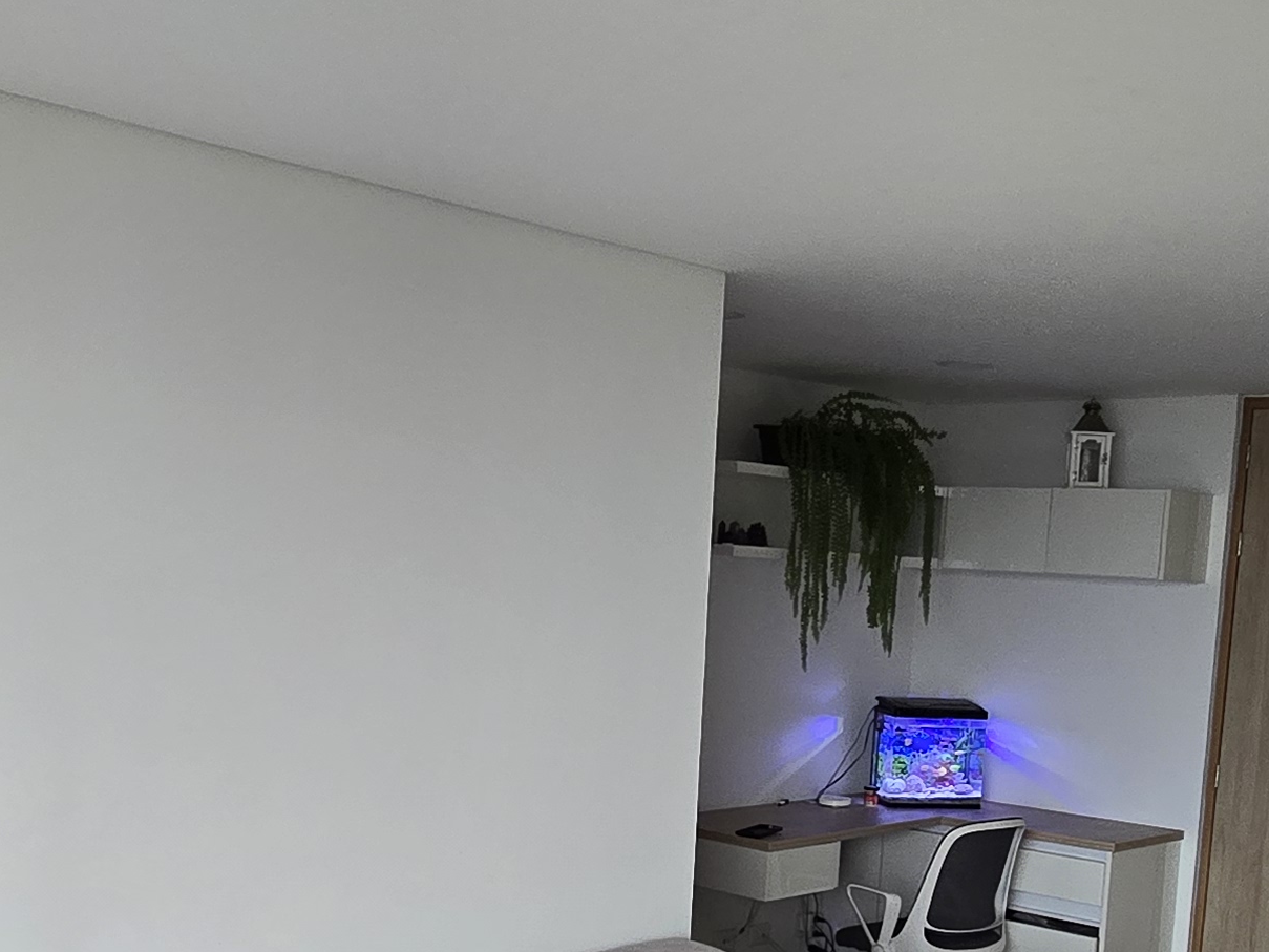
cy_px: 782
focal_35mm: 43
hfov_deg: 43.8
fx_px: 1577
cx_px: 685
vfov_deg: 32.5
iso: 160
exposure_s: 1/60
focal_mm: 2.2
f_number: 2.2
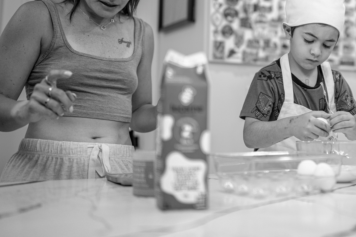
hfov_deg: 33.4
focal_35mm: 58
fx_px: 574
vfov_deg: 23.0
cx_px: 290
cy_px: 45
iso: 200
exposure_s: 1/200
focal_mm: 35
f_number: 1.2
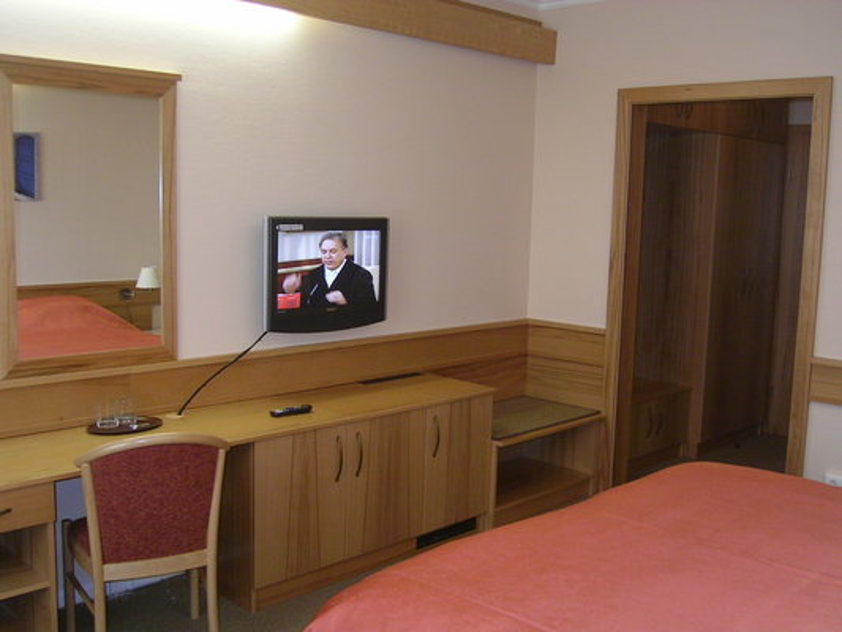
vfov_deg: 39.7
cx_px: 421
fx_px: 876
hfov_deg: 51.3
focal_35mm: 36
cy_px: 316
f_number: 2.8
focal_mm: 5.6
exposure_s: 1/30
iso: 100
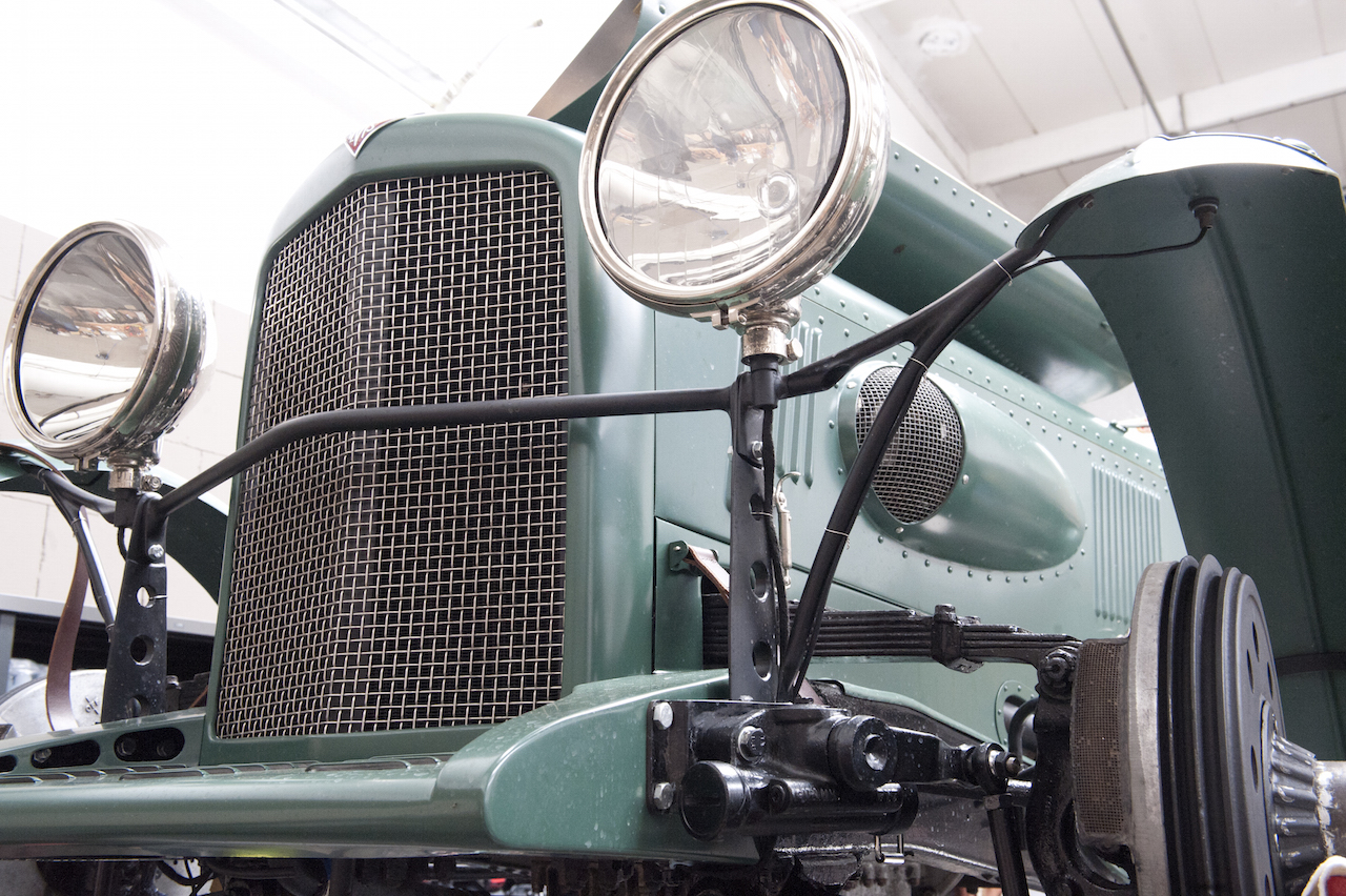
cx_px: 673
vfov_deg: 37.8
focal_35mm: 35
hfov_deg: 54.5
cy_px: 448
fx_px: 1308
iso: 5000
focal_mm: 35
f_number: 9
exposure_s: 1/40
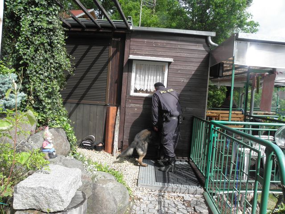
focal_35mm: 26
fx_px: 214
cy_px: 107
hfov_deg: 67.3
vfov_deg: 53.1
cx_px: 142
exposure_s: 1/160
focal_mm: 4.6
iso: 64
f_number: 5.6
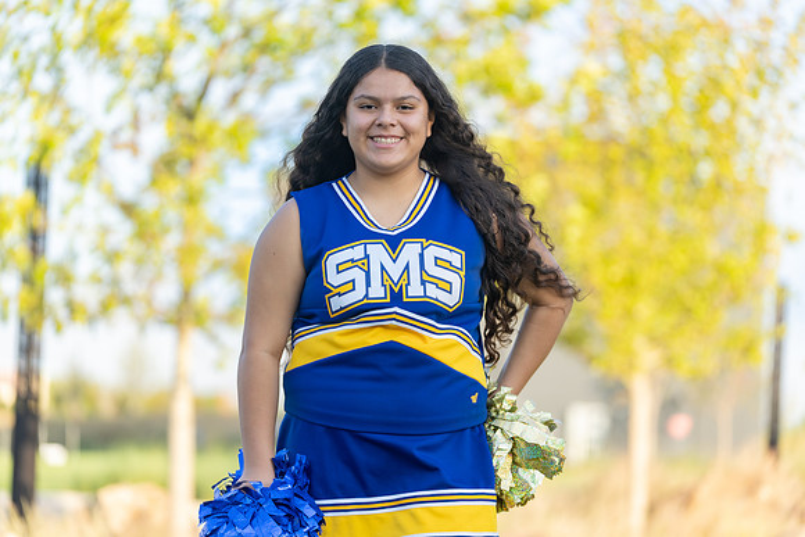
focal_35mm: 123
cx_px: 402
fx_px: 2757
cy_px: 268
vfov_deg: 11.1
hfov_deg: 16.6
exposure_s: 1/400
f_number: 2.8
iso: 100
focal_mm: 119
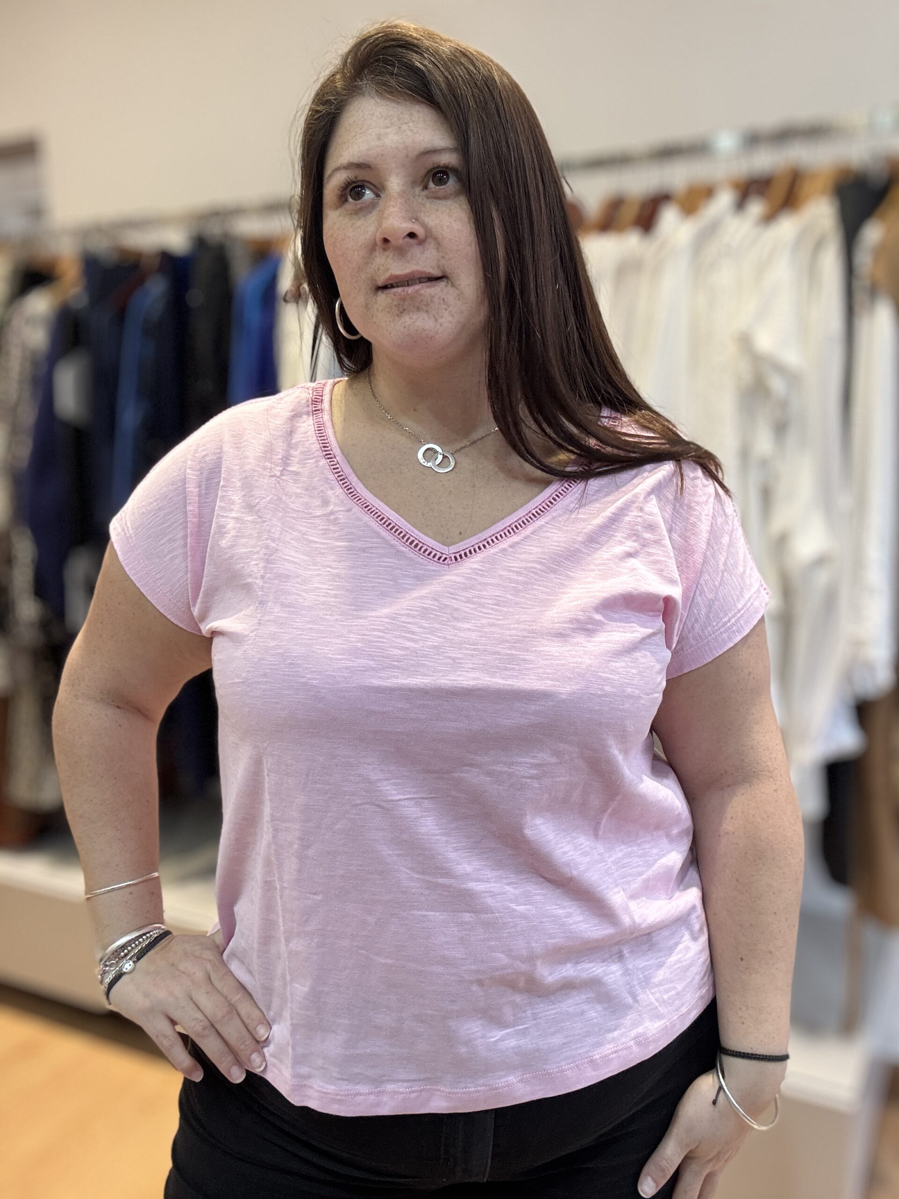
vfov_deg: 60.0
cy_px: 600
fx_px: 1039
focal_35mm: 30
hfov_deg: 46.8
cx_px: 450
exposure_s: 1/50
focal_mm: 2.69
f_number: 1.9
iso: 80
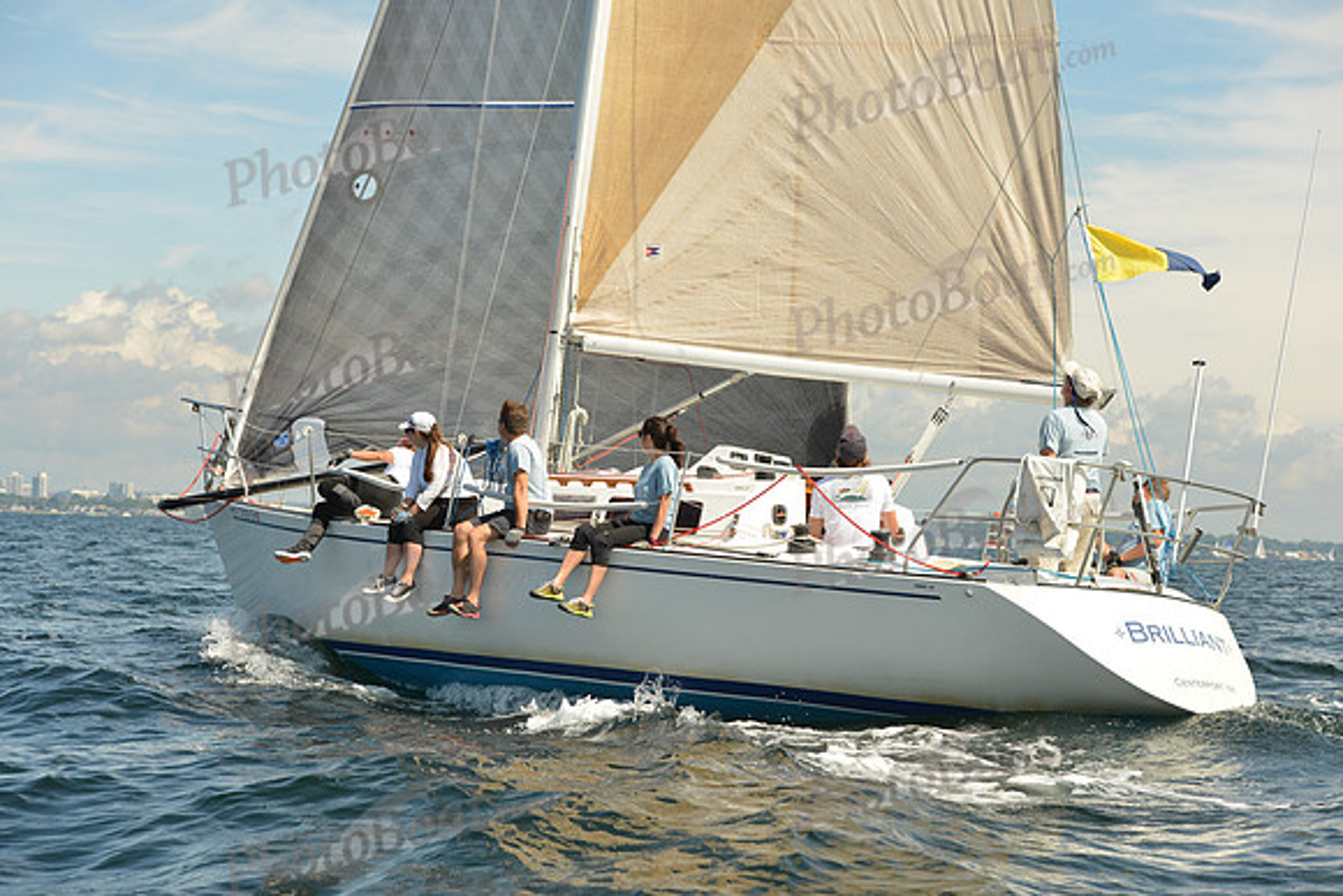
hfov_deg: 28.8
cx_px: 672
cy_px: 448
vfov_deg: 19.5
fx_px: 2612
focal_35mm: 70
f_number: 7.1
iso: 320
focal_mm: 70
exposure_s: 1/1250
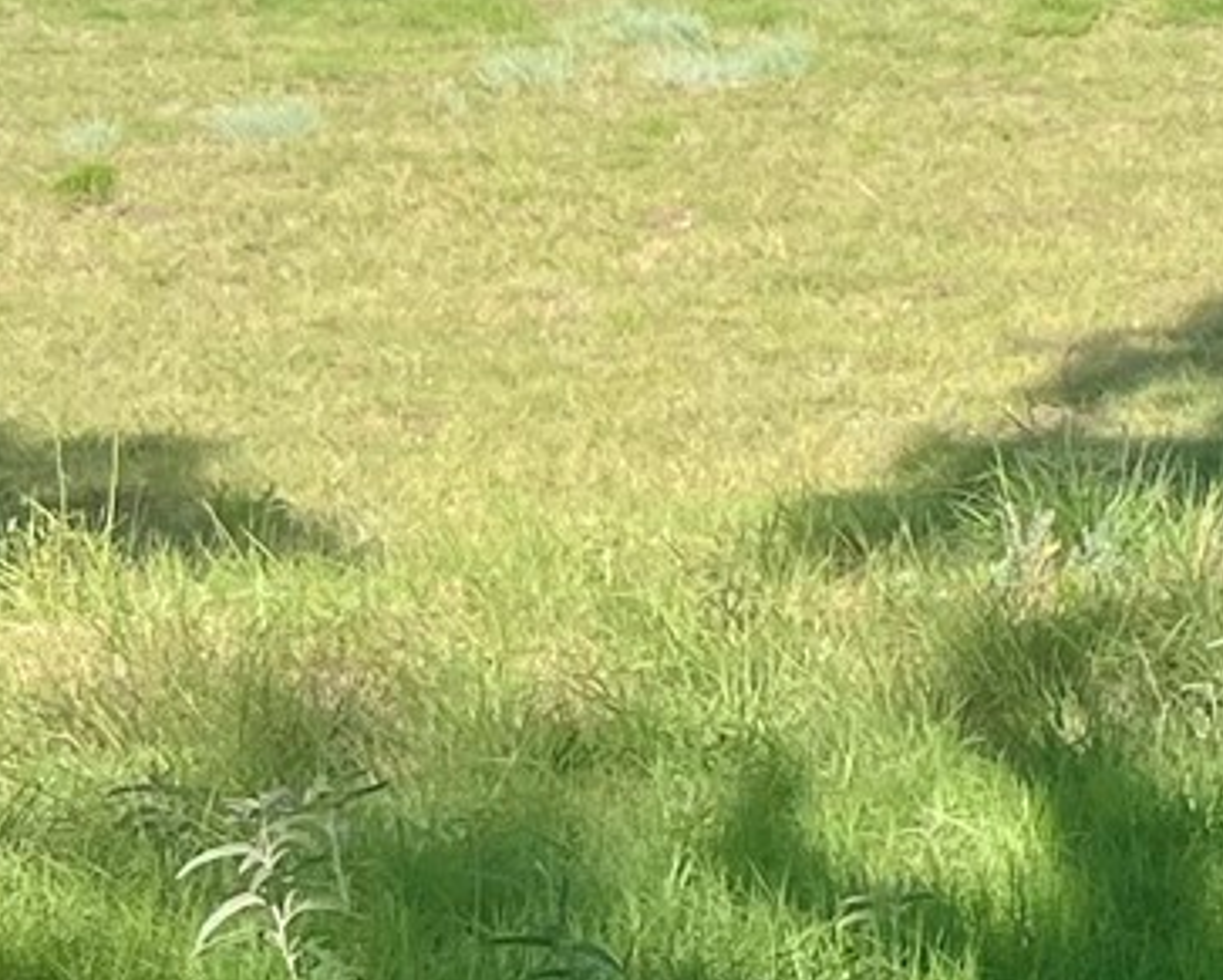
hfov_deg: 11.3
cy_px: -333
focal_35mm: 143
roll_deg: +0.5
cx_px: 2874
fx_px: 5180
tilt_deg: -3.9
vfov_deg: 10.5
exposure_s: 1/4115
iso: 50
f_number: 1.5
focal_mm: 5.7
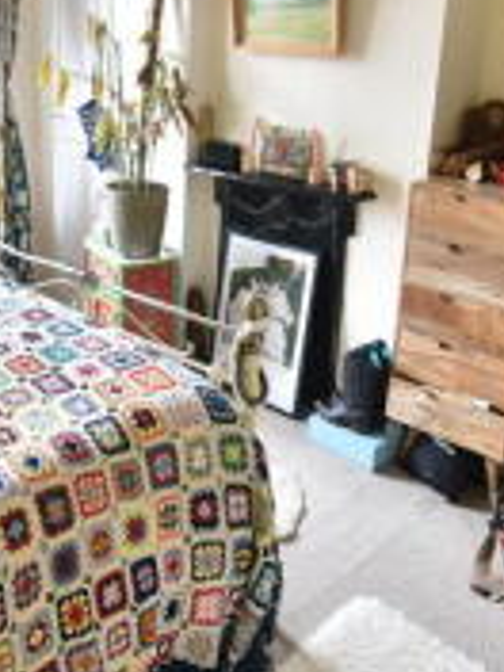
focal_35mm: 39
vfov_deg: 46.9
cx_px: 157
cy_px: 208
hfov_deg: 36.3
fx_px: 757
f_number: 3.5
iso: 500
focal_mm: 10
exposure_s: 1/50
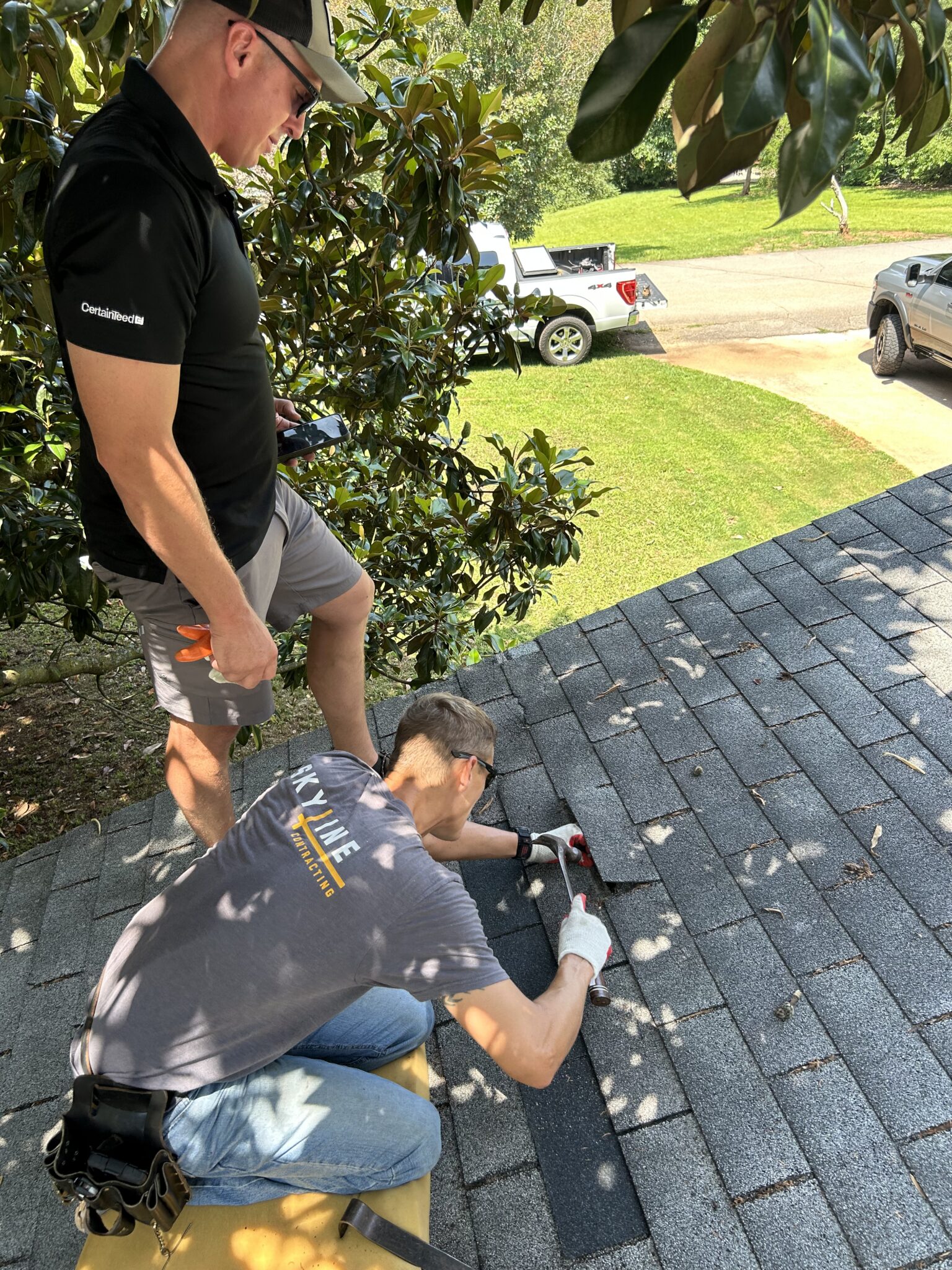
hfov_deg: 53.1
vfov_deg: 67.3
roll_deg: +2.4
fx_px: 953
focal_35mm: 26
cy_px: 635
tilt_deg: -32.3
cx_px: 476
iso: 50
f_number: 1.5
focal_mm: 5.7
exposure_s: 1/377
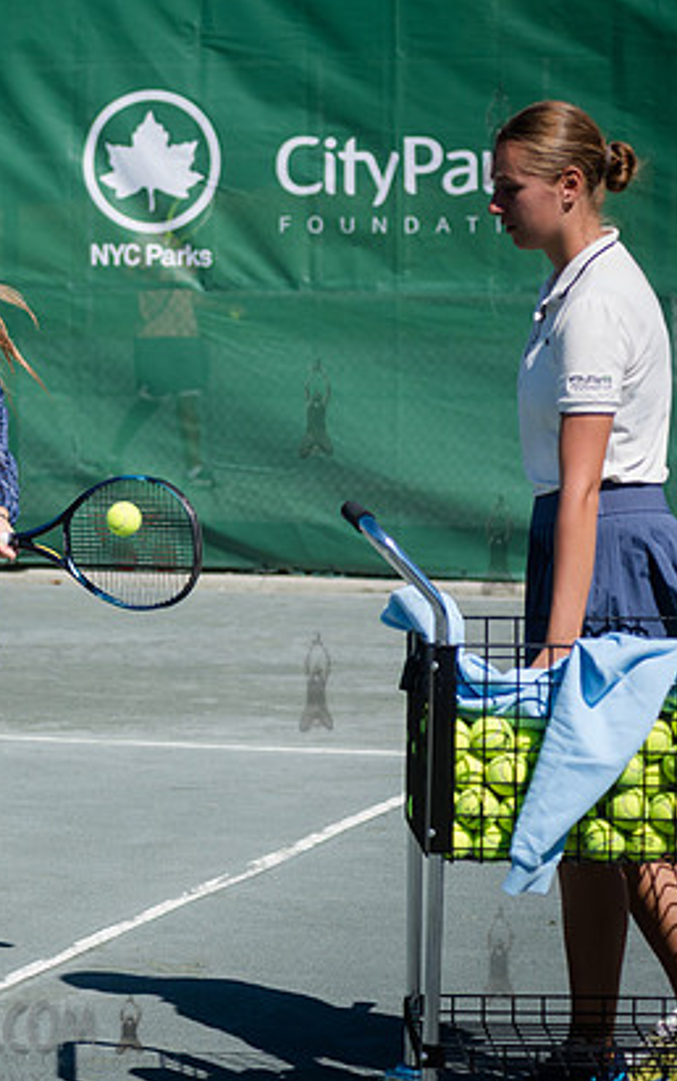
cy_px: 491
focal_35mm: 138
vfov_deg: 15.1
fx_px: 4068
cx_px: -189
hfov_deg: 9.4
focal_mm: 80
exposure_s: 1/2500
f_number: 4
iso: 200
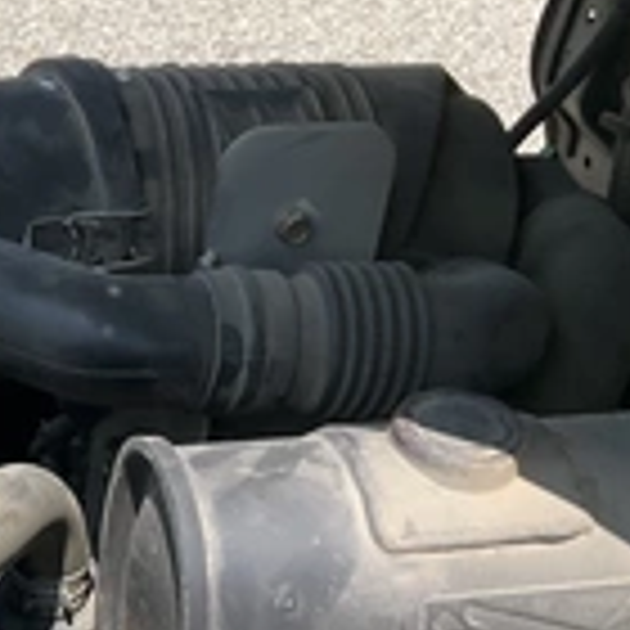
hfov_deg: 22.6
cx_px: -32
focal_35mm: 73
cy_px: 603
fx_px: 1503
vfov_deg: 22.9
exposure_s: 1/1250
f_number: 1.8
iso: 25
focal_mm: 3
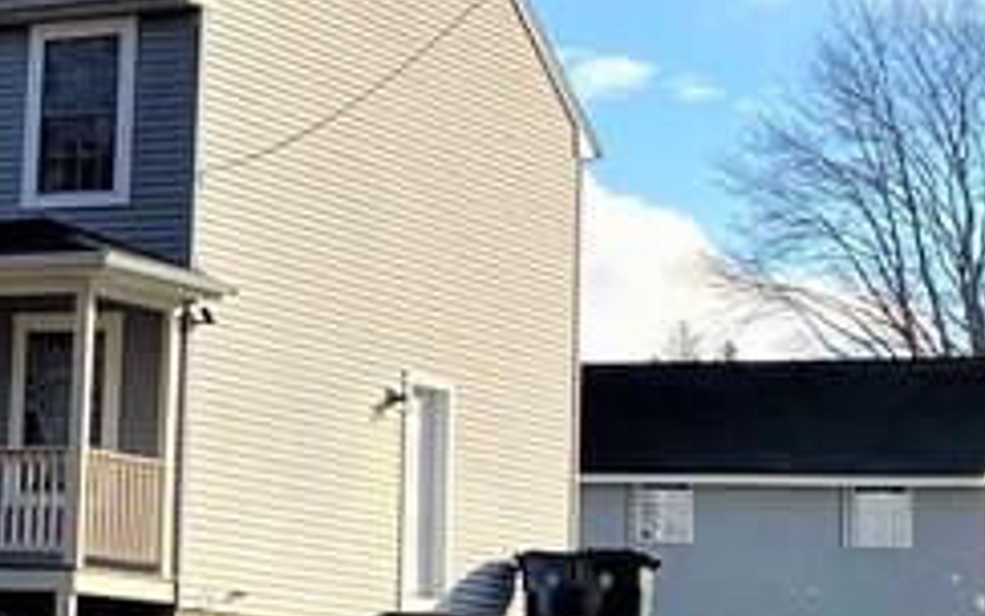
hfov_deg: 17.1
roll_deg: -4.0
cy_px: 126
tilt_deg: +10.3
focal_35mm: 116
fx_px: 3115
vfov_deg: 11.3
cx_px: -215
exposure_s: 1/2967
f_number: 1.8
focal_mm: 4.25
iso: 32
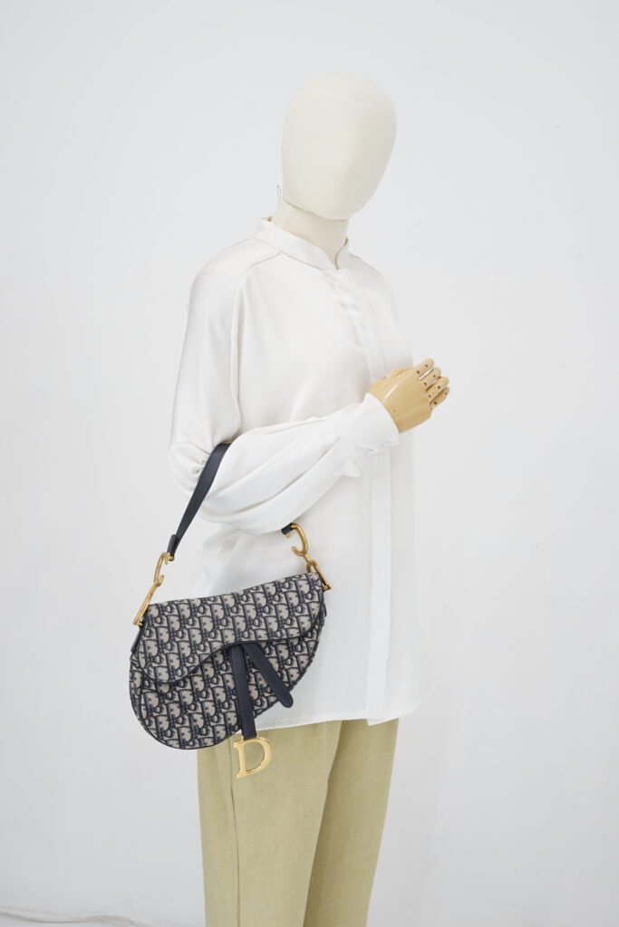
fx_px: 1289
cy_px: 464
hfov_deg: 27.0
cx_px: 310
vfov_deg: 39.6
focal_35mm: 50
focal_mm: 50
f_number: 6.3
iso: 400
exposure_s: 1/6
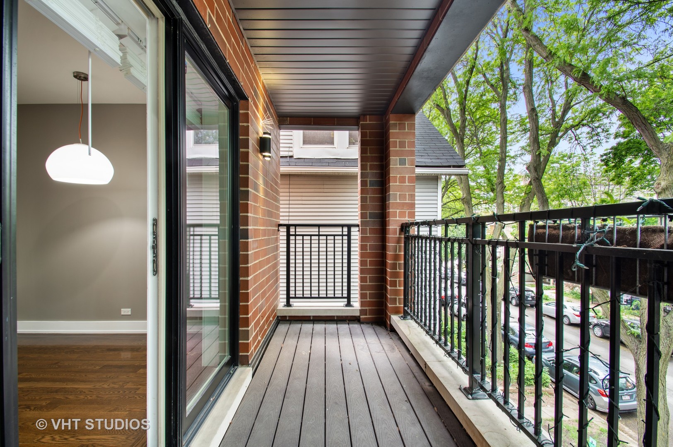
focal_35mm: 15
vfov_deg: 77.2
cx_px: 336
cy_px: 224
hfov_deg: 100.4
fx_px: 280
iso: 100
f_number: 11
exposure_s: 1/3.33
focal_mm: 10
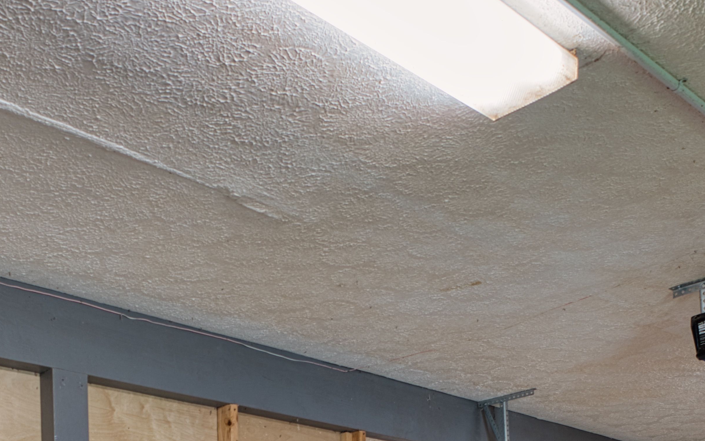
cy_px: 651
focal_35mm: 49
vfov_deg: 22.1
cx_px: 252
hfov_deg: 40.7
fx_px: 942
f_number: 4
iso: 50
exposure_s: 1/8
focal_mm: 14.6
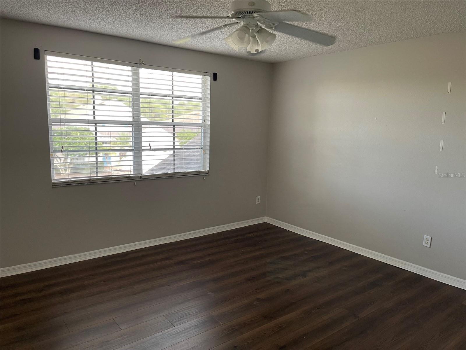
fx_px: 337
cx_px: 233
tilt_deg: -8.7
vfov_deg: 54.9
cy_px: 175
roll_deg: -2.0
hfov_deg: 69.4
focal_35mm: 25
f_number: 1.6
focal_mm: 5.1
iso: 160
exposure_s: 1/60
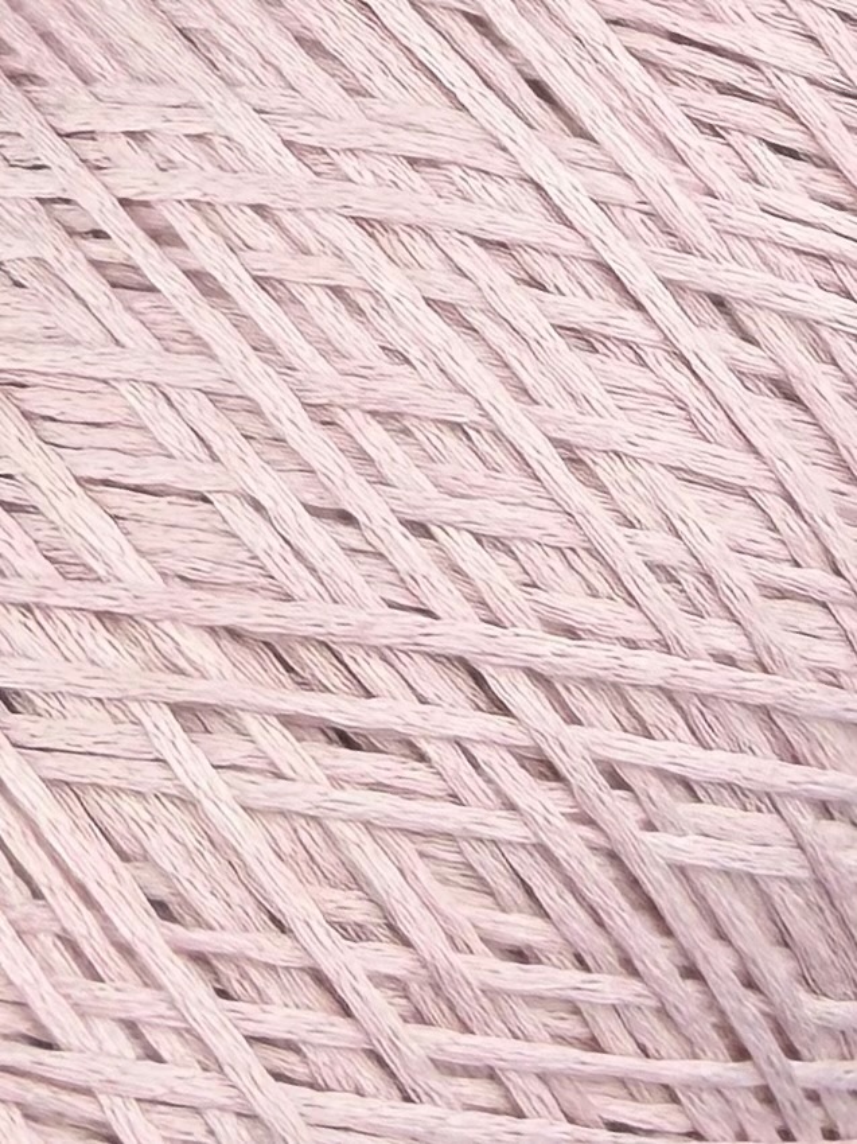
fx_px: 793
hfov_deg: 56.8
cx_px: 428
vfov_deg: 71.6
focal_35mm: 24
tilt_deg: -57.6
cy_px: 572
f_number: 2.2
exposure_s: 1/507
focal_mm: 2.22
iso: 40
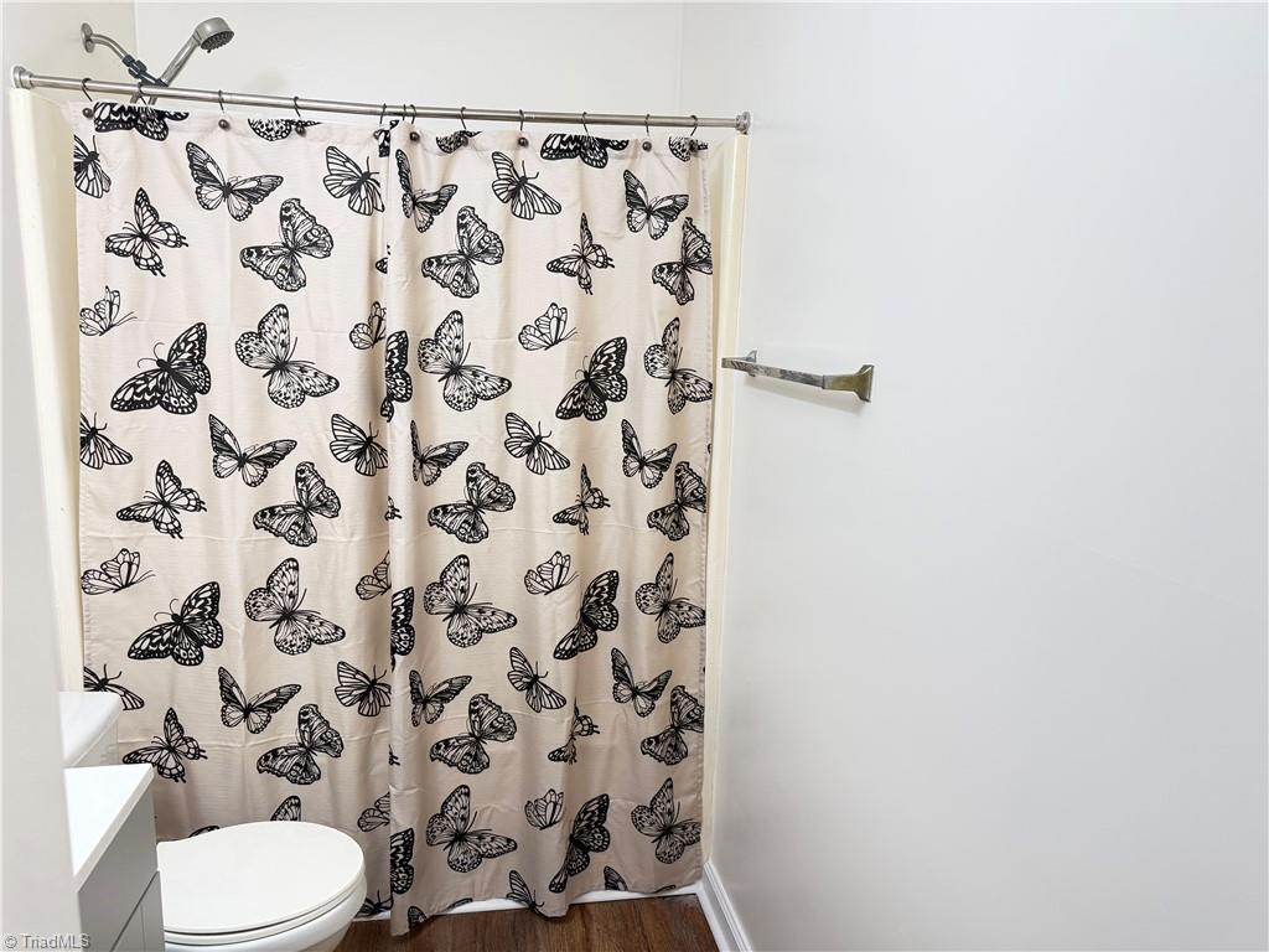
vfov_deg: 56.8
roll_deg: -0.8
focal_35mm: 24
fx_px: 880
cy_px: 476
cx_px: 634
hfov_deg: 71.6
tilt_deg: -10.3
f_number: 1.78
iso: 320
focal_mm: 6.76
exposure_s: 1/60
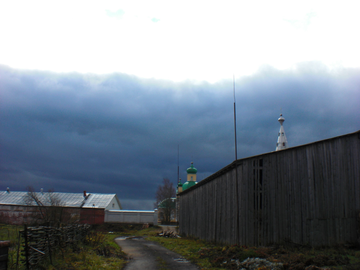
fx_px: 395
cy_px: 135
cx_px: 180
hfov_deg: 49.0
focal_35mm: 38
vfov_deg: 37.7
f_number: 5.6
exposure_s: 1/160
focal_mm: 6.3
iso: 64
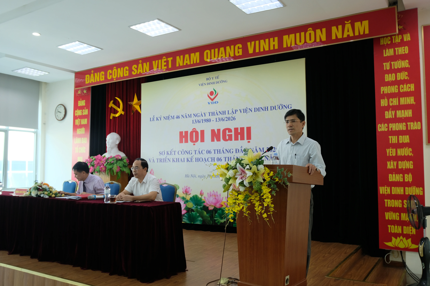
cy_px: 143
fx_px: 382
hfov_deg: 58.7
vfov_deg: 41.1
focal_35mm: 32
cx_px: 215
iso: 640
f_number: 4.2
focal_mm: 21.5
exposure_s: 1/60
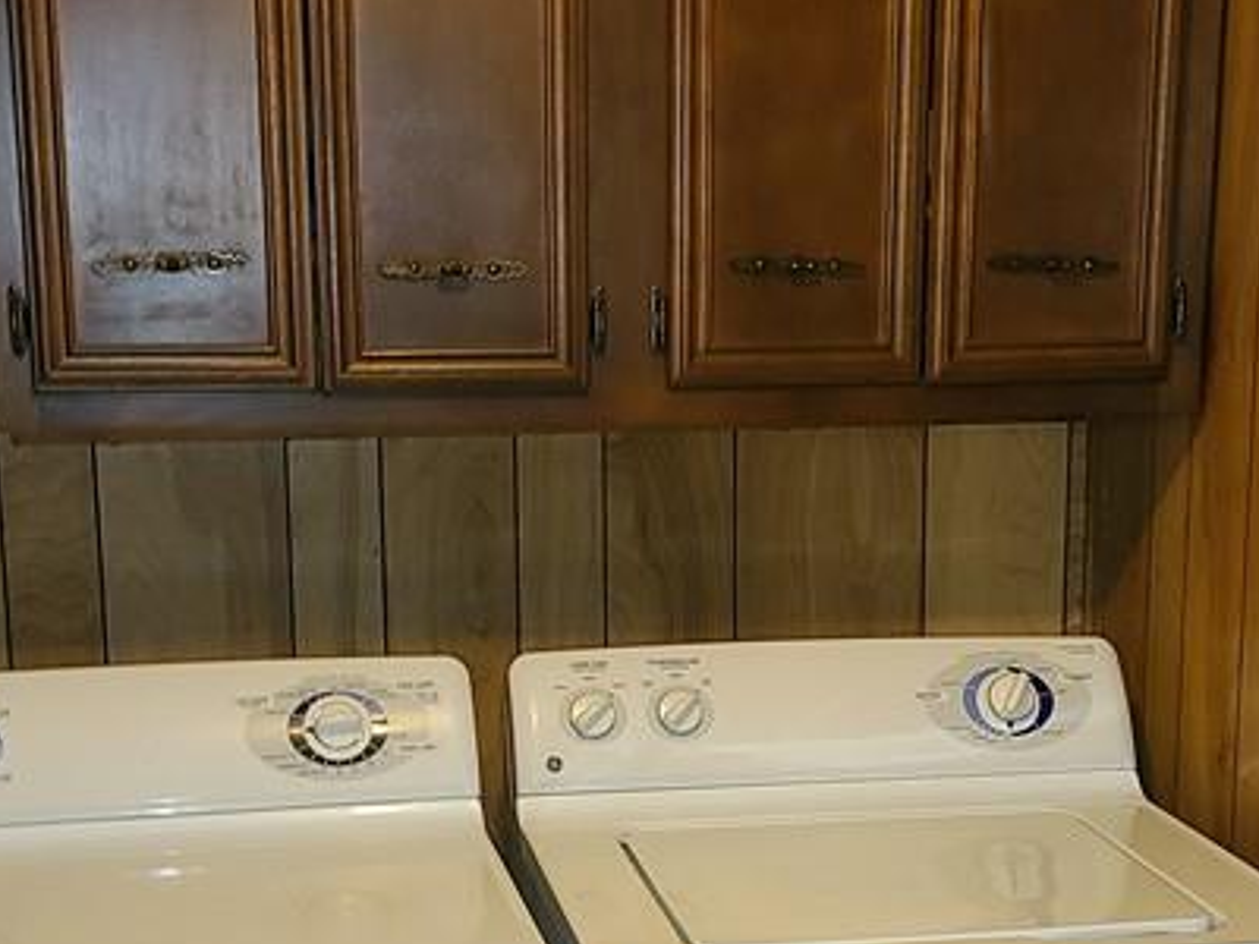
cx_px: 639
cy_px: 689
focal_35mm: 64
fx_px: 2328
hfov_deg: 30.3
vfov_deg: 22.7
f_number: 1.8
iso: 125
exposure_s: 1/20
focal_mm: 7
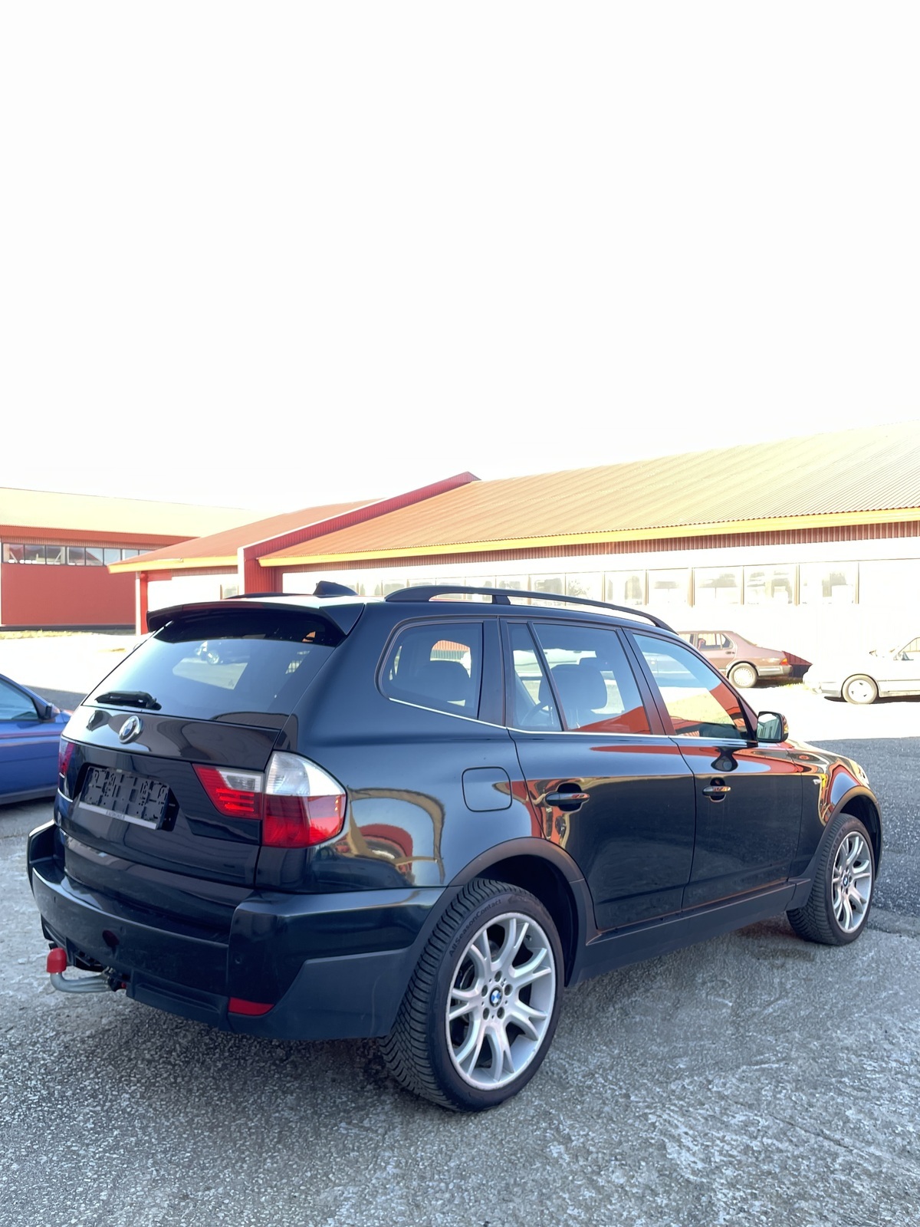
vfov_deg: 67.3
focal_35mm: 26
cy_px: 614
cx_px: 460
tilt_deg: +0.5
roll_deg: +0.7
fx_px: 921
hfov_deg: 53.1
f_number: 1.6
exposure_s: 1/121
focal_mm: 4.2
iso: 80
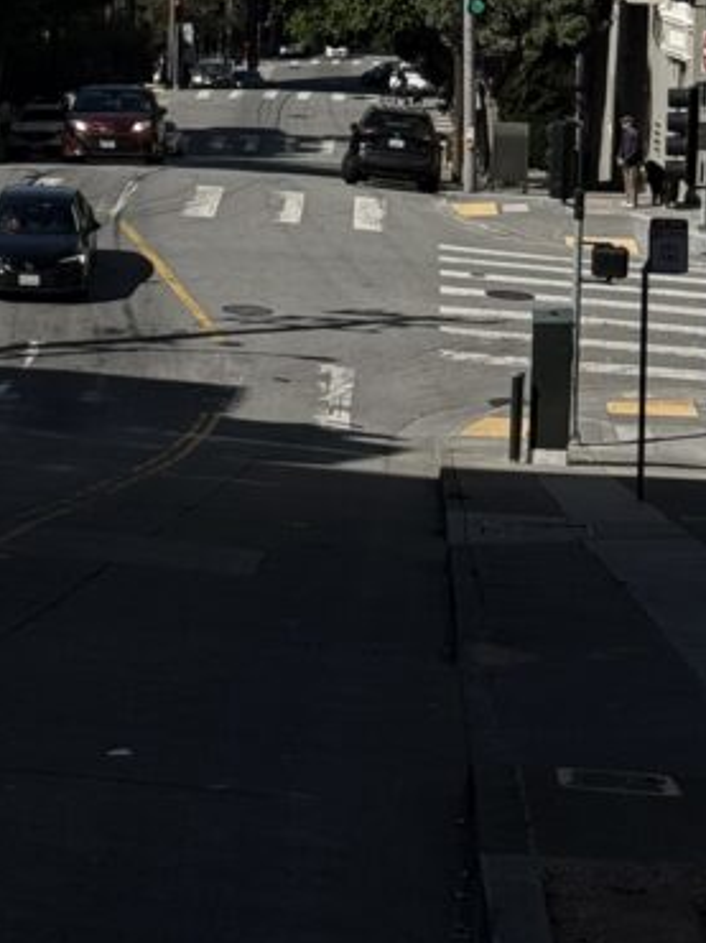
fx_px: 3621
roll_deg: -2.2
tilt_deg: -6.7
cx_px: -87
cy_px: -10
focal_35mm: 133
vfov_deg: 14.6
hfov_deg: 11.0
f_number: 1.78
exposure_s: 1/11364
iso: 50
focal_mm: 6.76
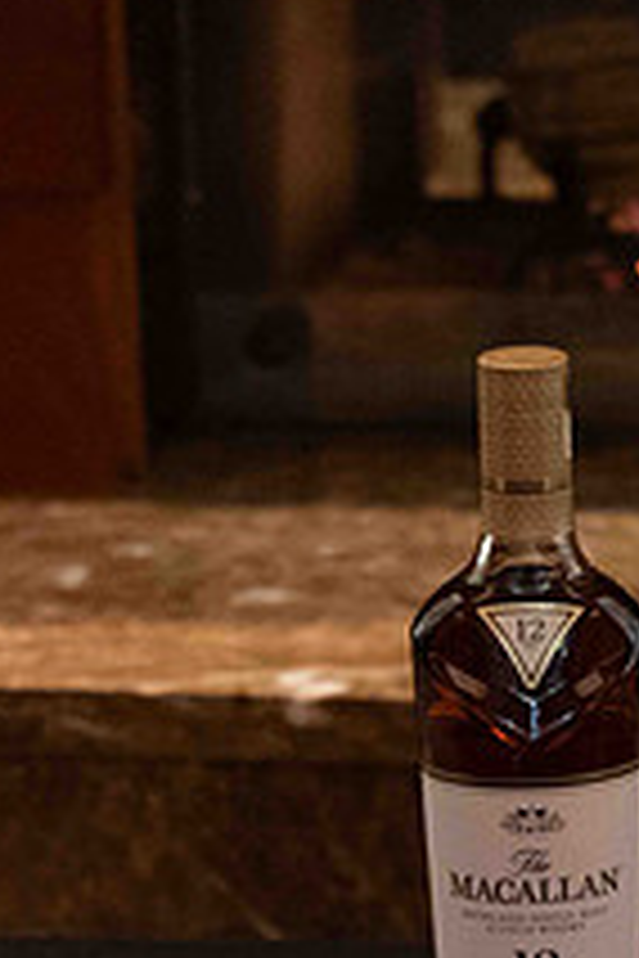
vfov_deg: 11.6
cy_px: 734
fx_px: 4686
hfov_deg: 7.6
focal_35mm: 176
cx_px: 1155
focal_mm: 59
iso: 12800
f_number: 6
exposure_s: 1/60
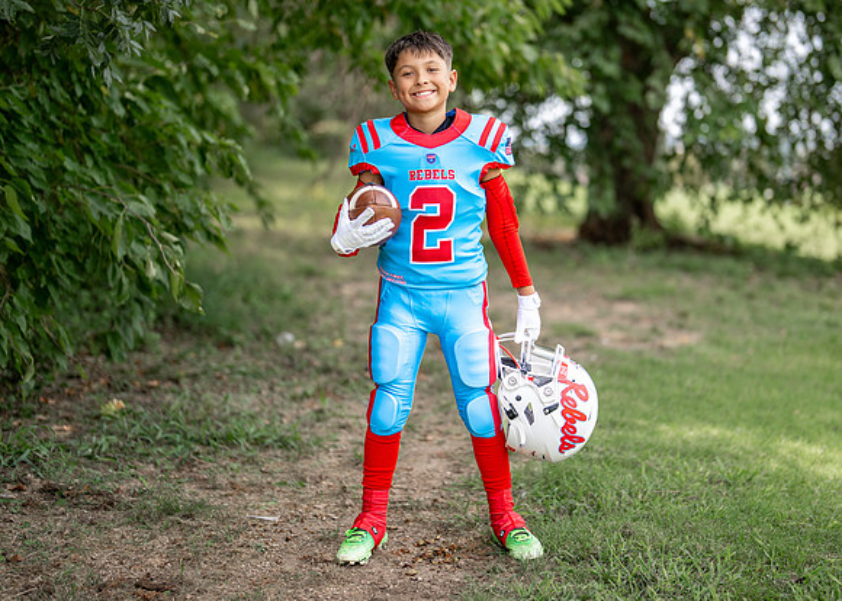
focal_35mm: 66
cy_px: 262
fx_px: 1585
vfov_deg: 21.5
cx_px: 465
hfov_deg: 29.7
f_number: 1.2
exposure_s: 1/2500
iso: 100
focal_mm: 50
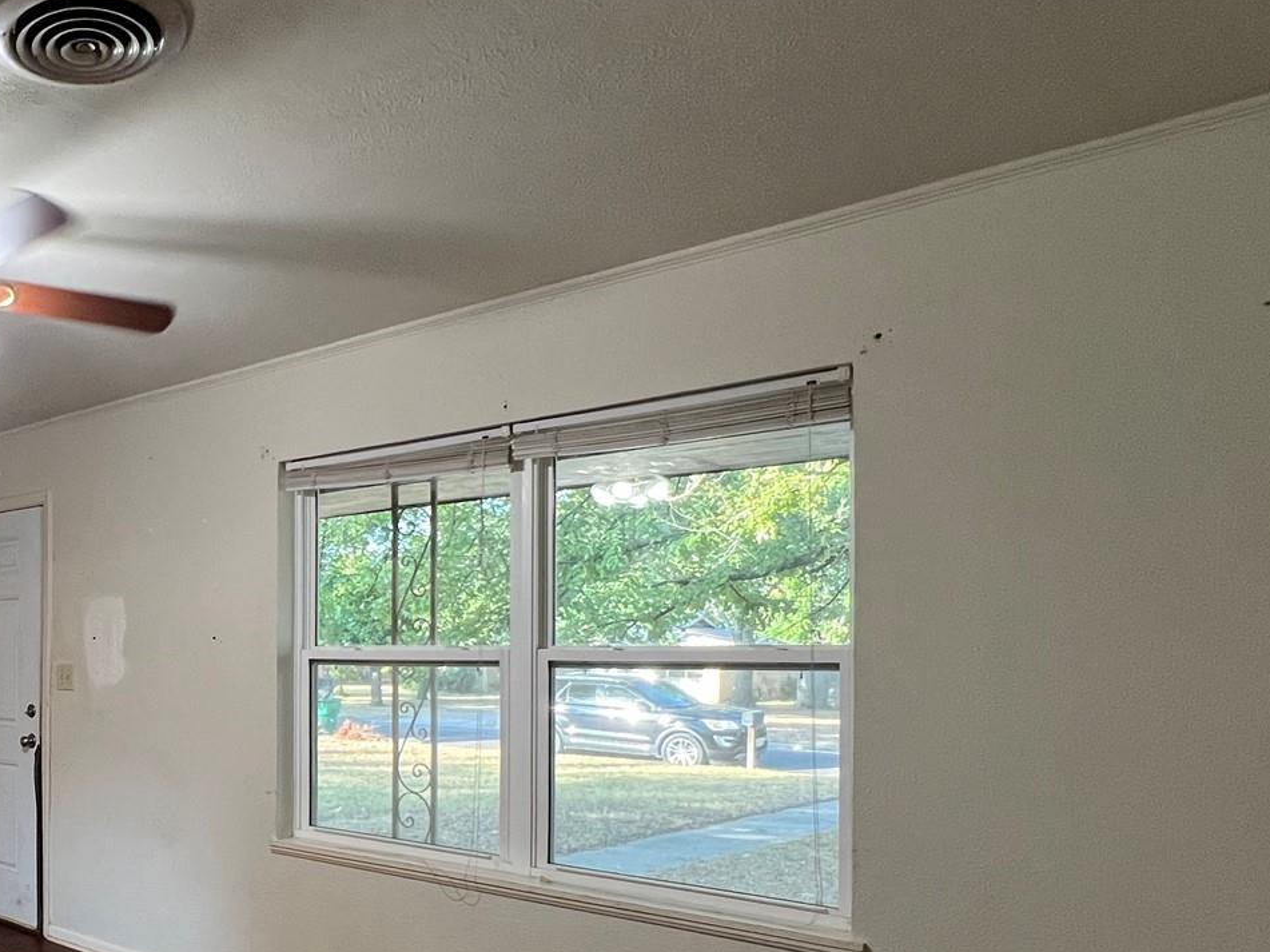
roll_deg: -0.3
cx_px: 93
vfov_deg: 48.8
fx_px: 1027
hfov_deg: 54.1
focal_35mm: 28
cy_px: 646
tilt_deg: +0.3
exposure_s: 1/120
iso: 160
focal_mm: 1.57
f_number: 1.8
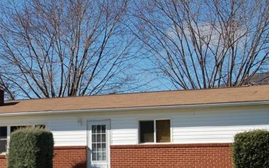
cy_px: 102
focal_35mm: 88
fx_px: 648
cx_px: 38
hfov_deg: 23.0
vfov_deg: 14.8
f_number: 8
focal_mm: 23
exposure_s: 1/500
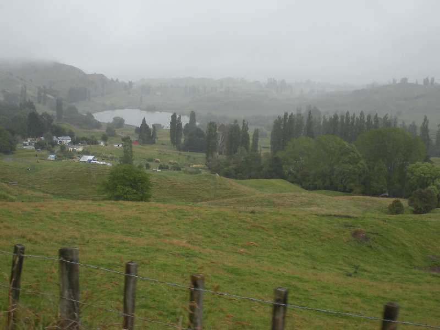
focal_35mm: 35
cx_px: 220
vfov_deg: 40.7
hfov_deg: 52.6
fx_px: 445
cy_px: 165
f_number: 3.5
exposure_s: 1/750
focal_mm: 6.3
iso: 64
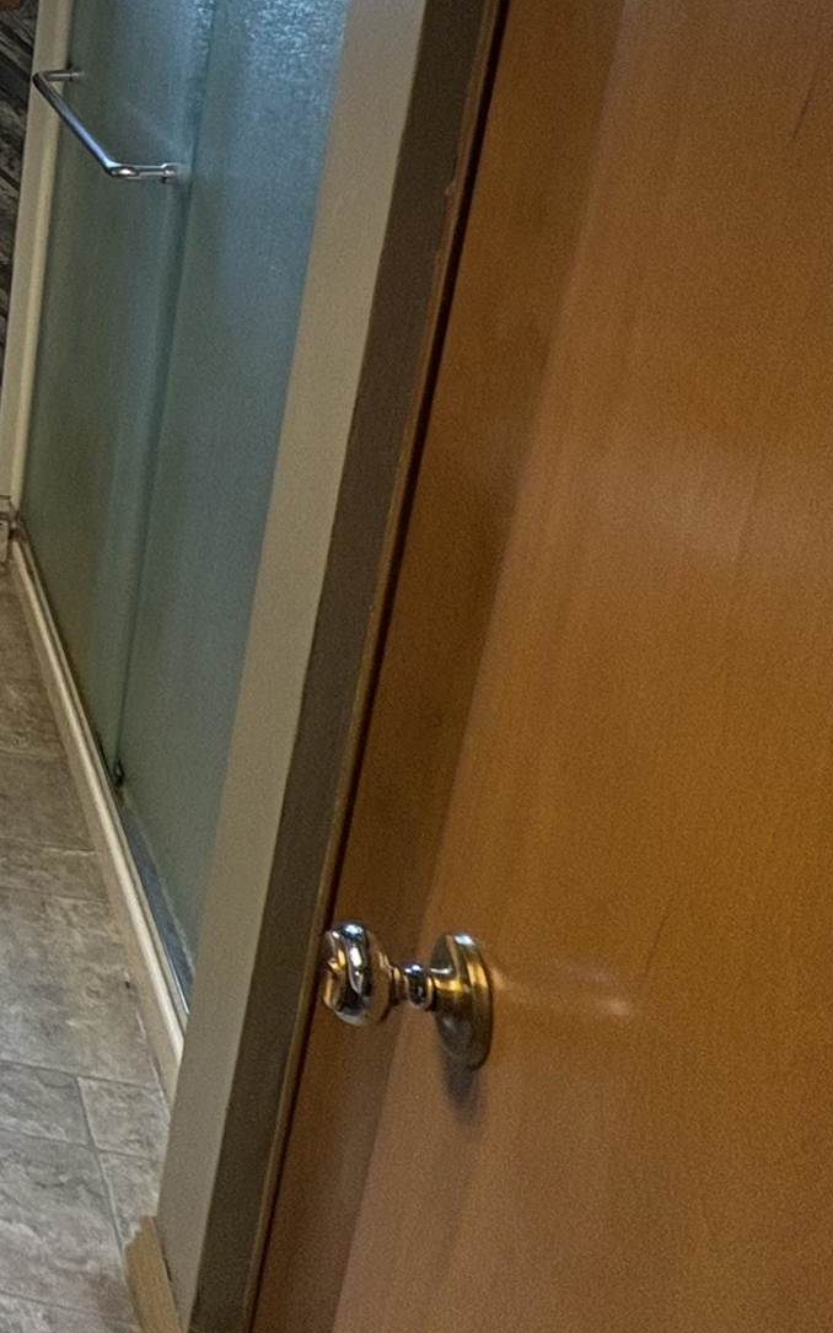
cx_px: -806
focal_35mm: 42
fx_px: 1526
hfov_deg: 19.2
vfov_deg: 44.8
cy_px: 257
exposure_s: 1/60
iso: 125
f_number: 2.2
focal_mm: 2.22
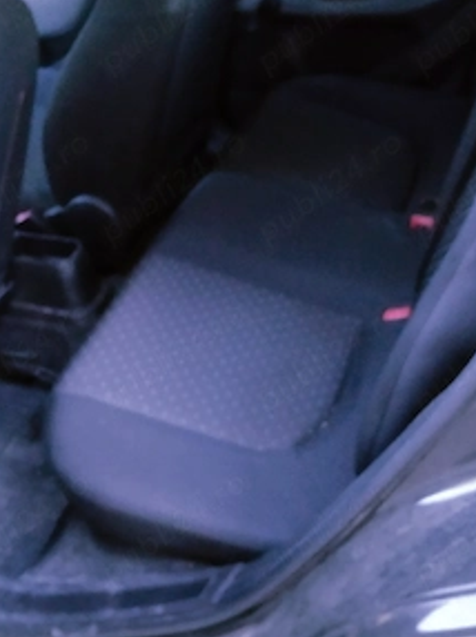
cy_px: 225
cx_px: 251
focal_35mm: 49
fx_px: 900
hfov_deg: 29.6
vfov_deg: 38.6
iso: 2500
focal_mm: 4.22
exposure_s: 1/17
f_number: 1.8
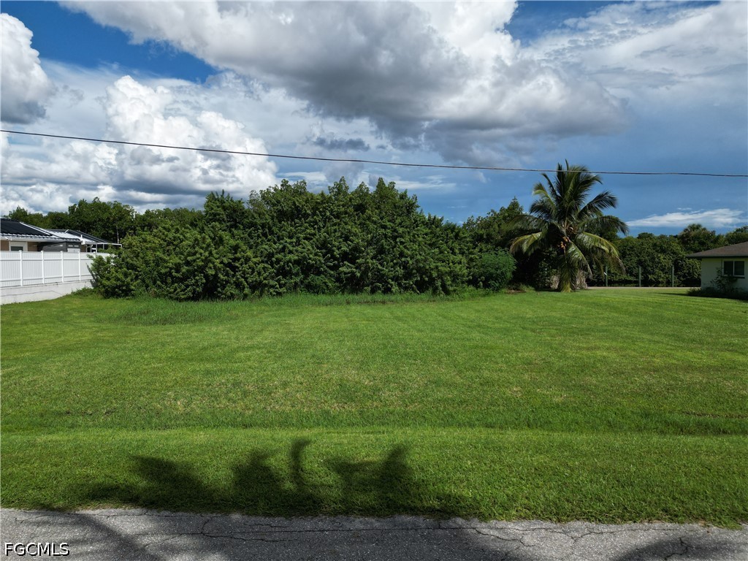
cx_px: 374
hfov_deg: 71.6
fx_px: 519
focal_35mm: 24
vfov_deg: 56.8
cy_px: 280
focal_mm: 6.72
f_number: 1.7
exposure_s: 1/5000
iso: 110
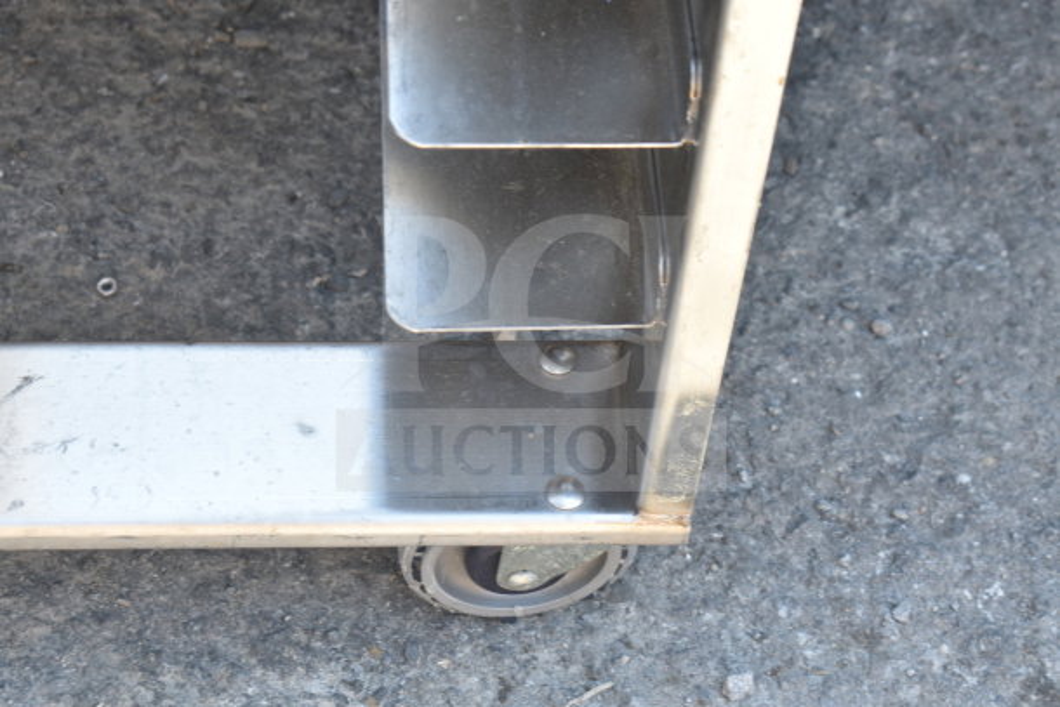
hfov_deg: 24.6
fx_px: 2430
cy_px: 354
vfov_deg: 16.6
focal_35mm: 82
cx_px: 530
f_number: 5.6
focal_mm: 55
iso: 280
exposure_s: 1/100
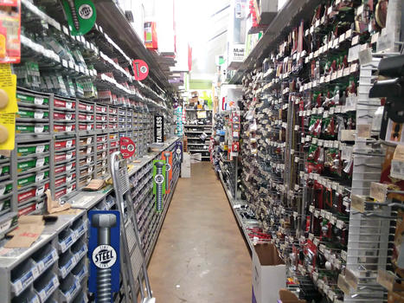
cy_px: 152
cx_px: 202
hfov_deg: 61.7
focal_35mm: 29
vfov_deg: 48.2
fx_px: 338
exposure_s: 1/30
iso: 100
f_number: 1.9
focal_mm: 2.47
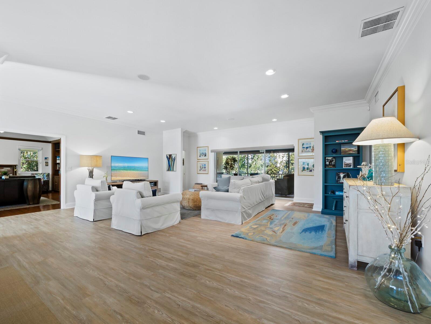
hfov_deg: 102.0
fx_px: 174
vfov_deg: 85.7
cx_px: 216
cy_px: 162
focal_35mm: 14
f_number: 11
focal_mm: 7
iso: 400
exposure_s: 1/1.67
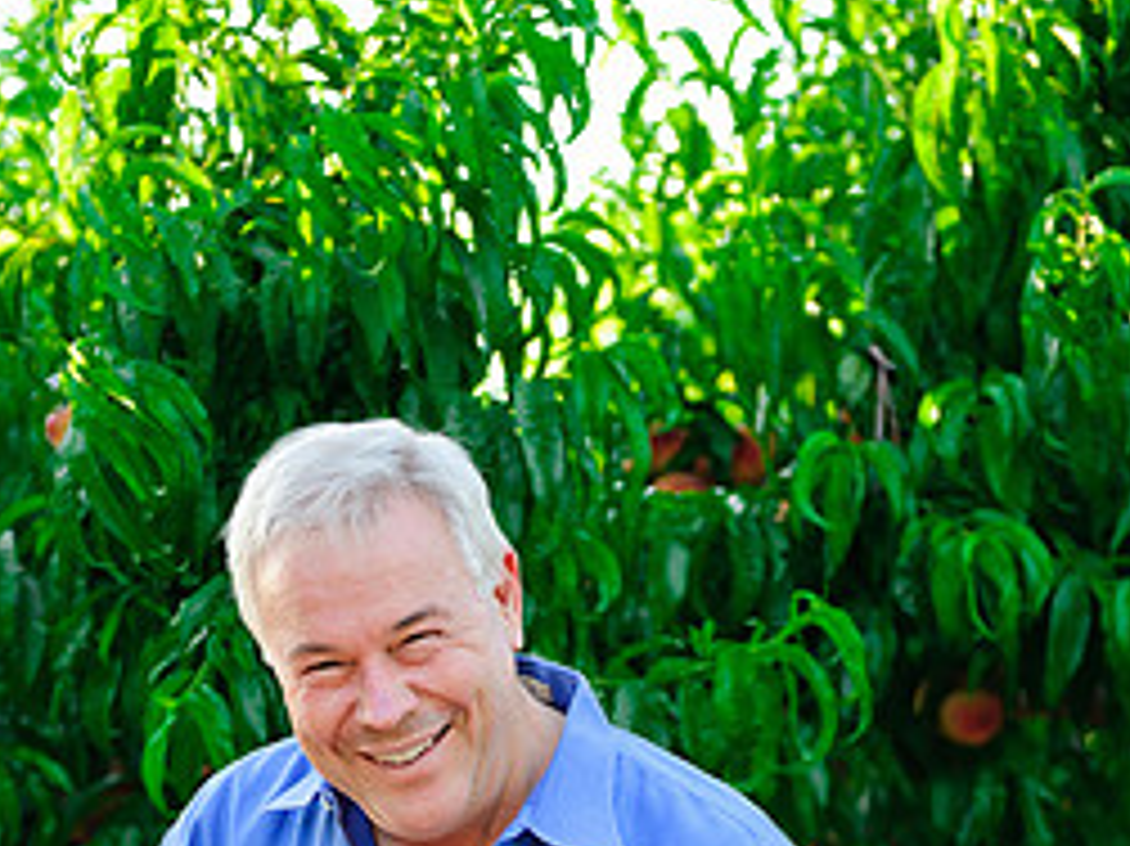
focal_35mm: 100
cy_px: 873
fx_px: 3263
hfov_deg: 19.6
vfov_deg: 14.5
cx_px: 488
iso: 200
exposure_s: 1/250
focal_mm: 58
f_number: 3.2
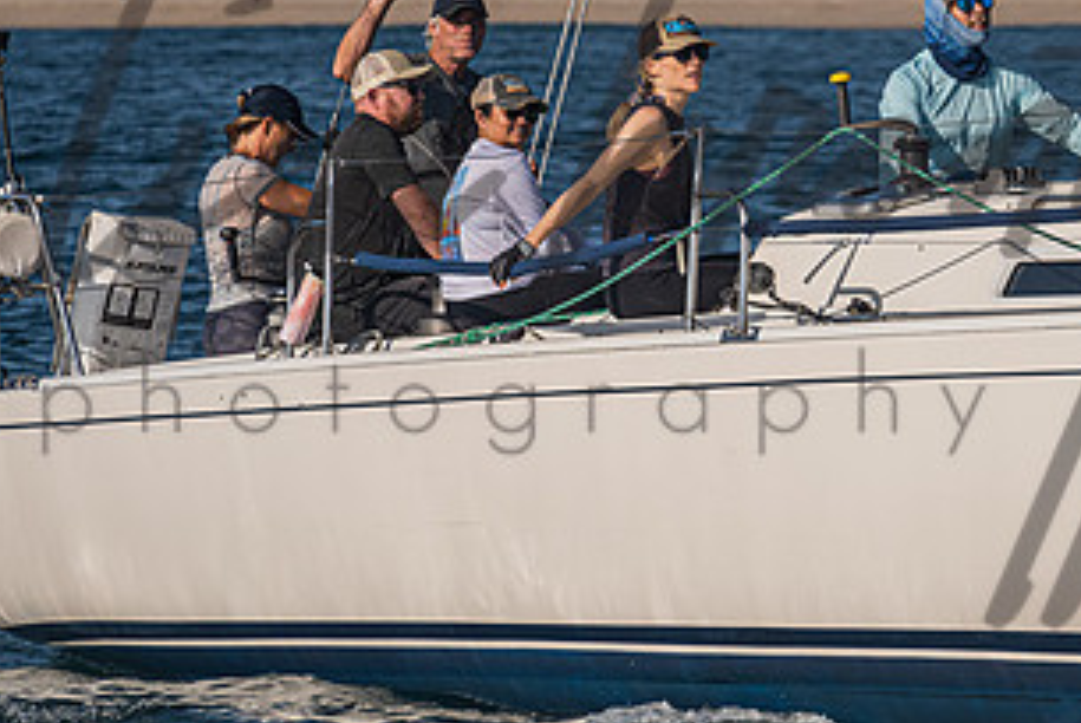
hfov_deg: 4.7
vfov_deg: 3.1
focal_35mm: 439
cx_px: 673
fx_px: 13194
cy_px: 124
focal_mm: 200
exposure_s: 1/2000
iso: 400
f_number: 6.3
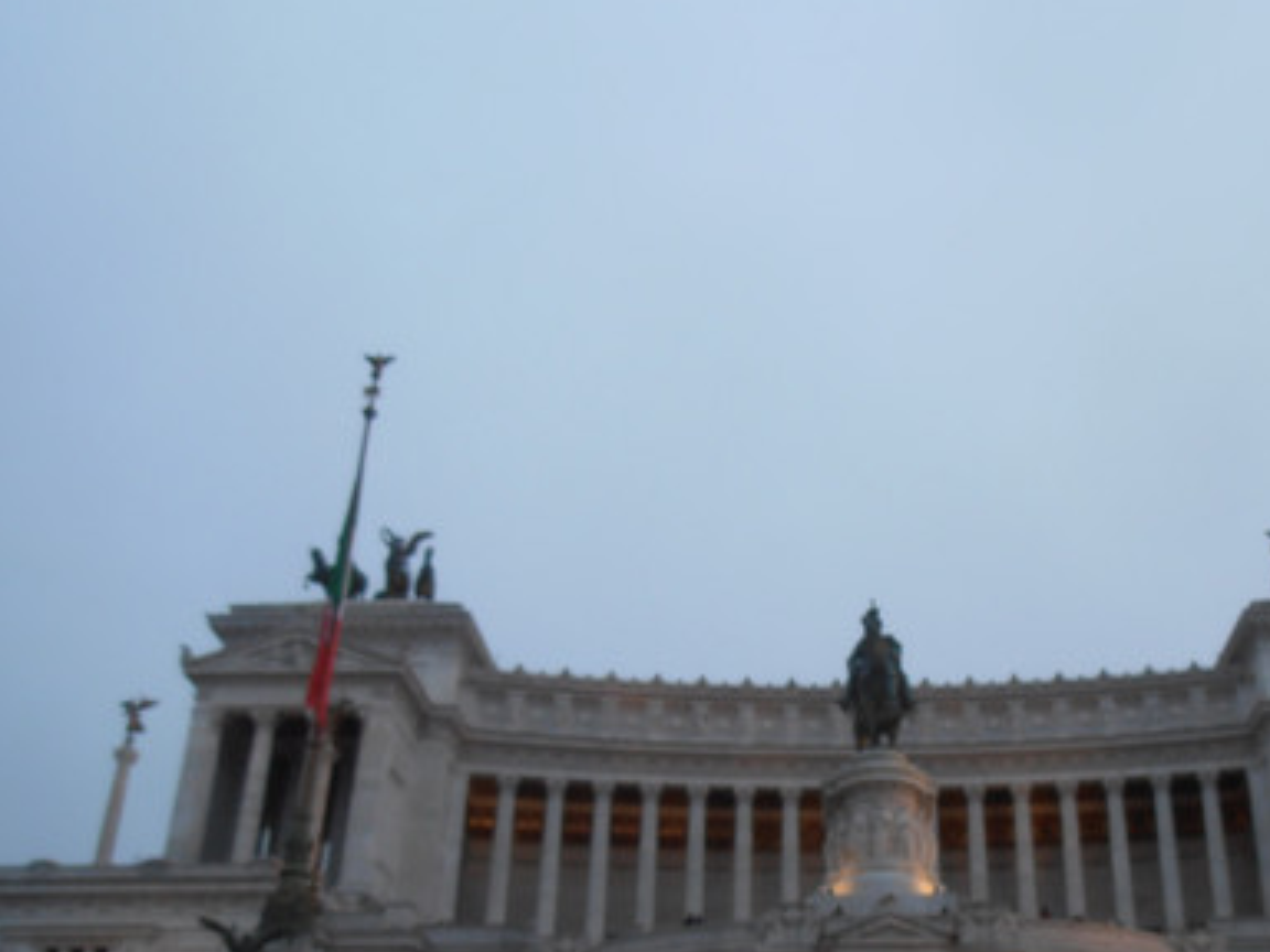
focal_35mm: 40
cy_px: 674
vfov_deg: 35.4
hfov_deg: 45.9
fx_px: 1468
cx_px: 867
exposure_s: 1/50
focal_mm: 4.2
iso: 80
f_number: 3
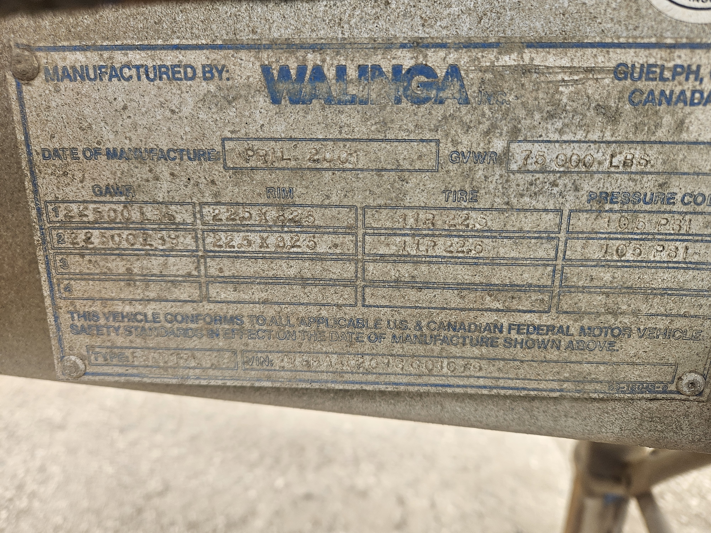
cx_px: 356
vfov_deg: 58.9
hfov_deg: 73.9
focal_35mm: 23
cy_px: 266
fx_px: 472
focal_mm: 5.4
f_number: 1.8
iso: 50
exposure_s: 1/396
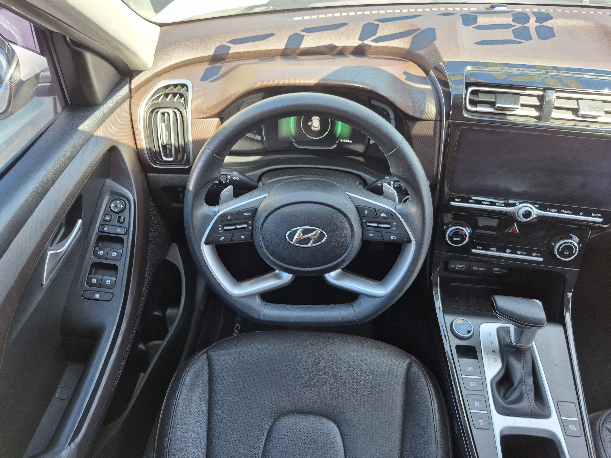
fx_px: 406
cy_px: 229
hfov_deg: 73.9
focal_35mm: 23
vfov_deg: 58.9
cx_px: 306
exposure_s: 1/180
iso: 160
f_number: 1.8
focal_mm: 5.4
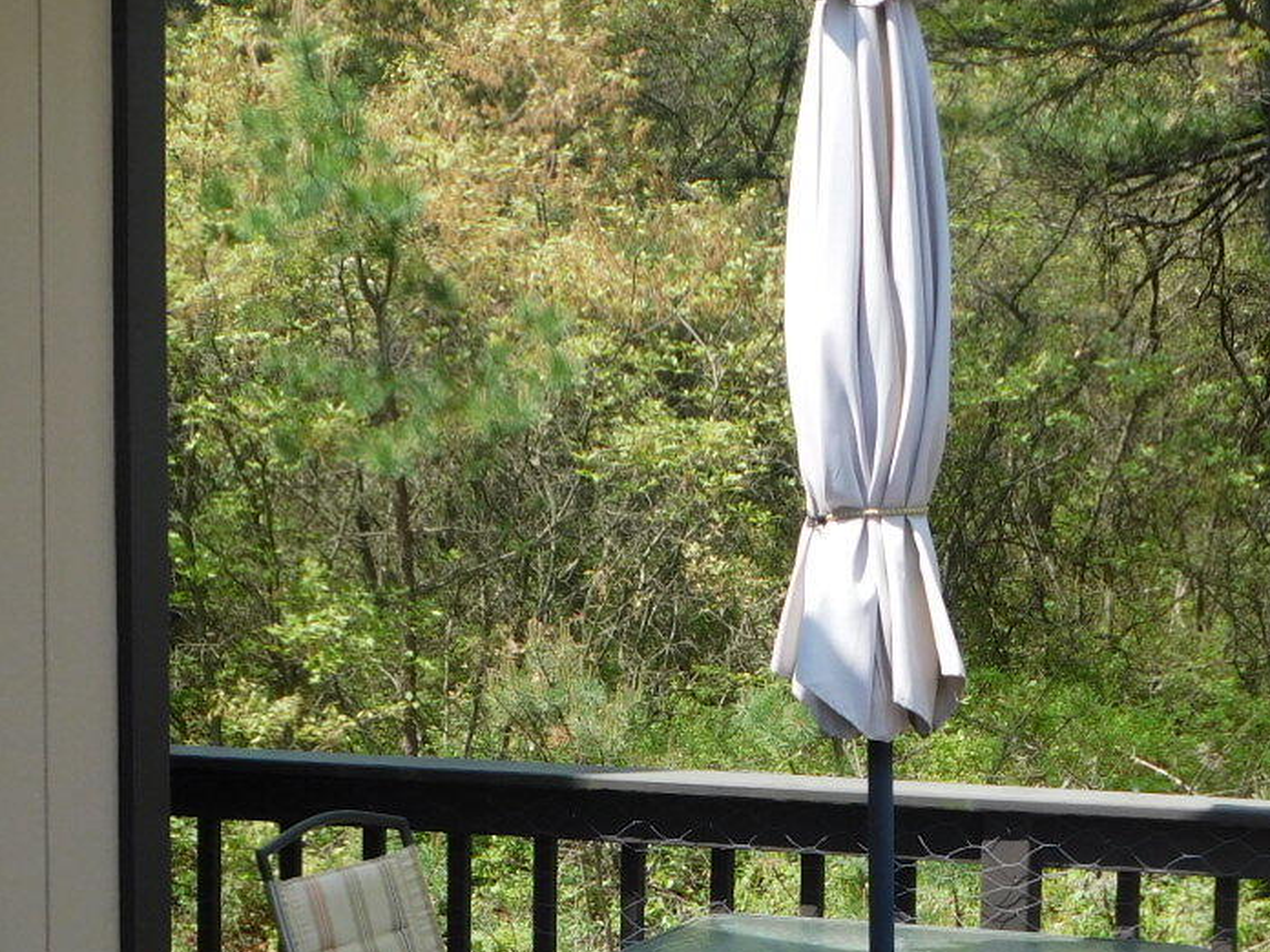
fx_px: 3375
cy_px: 759
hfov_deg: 21.3
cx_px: 757
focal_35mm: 92
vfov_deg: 16.0
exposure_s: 1/500
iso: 125
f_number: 3.6
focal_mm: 7.1
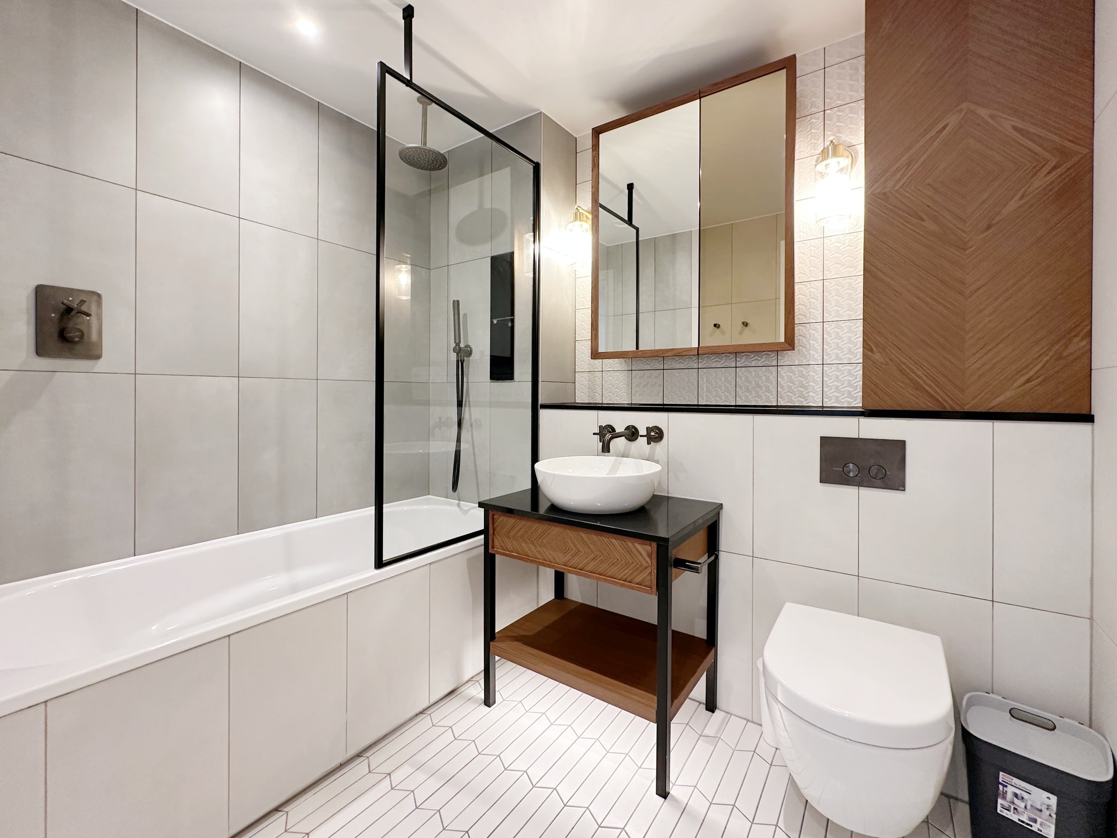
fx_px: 484
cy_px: 396
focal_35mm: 15
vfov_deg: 81.7
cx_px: 560
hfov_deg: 98.2
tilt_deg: +1.3
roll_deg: -0.4
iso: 160
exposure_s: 1/50
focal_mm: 2.22
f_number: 2.2
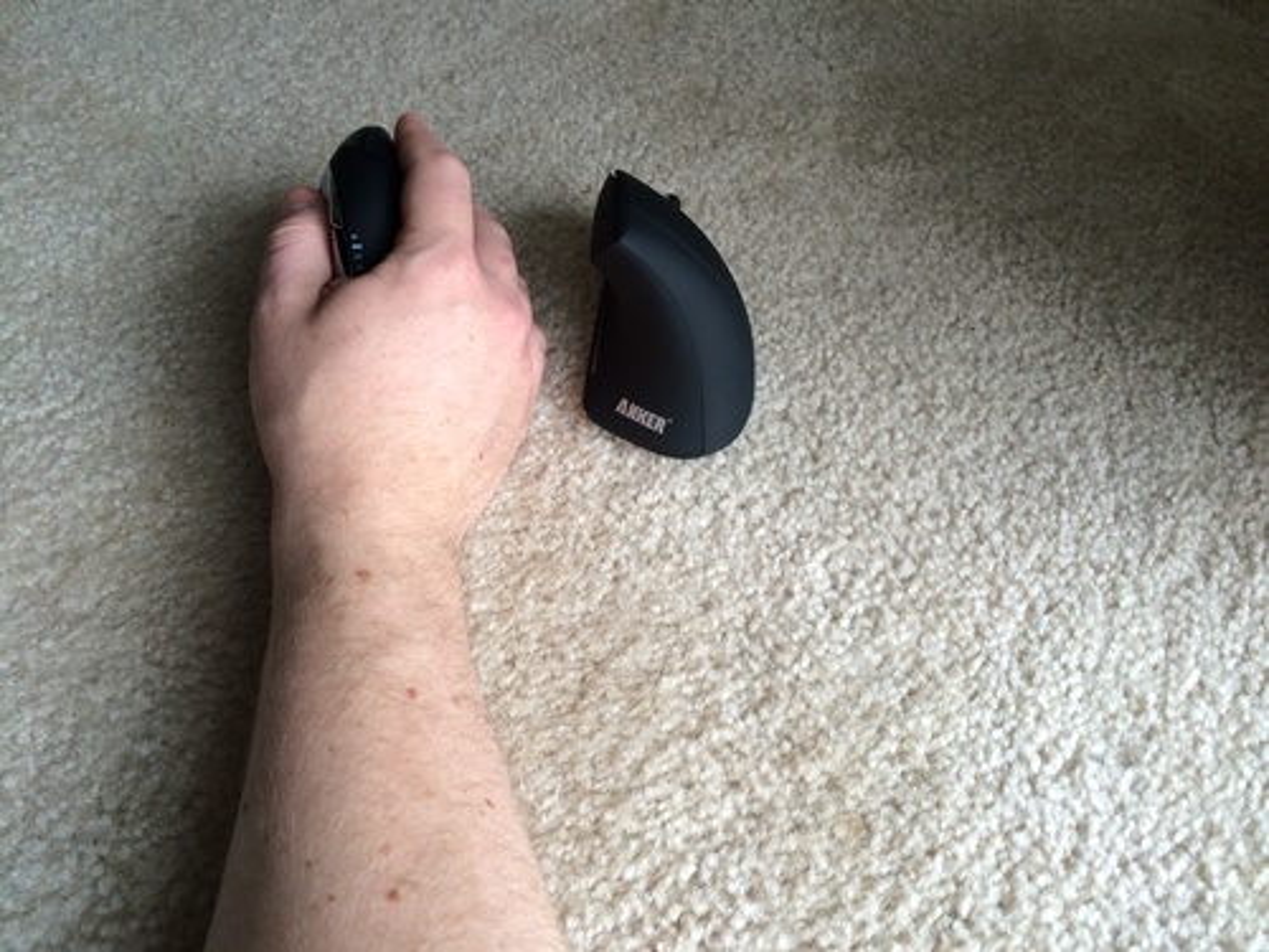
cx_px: 634
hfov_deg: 60.0
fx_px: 1100
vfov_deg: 46.8
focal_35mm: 30
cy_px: 476
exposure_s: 1/30
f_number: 2.2
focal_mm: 4.12
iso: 40
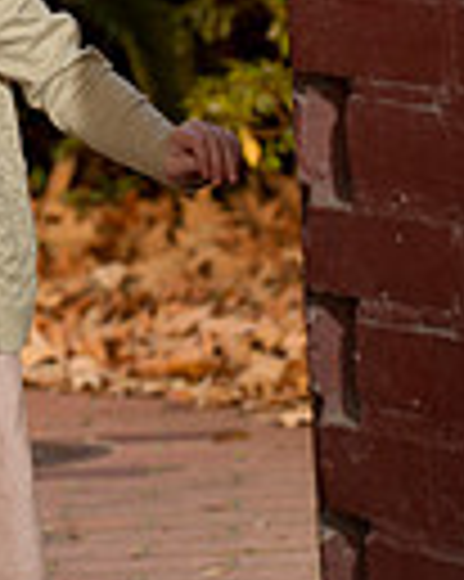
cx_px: -137
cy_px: -72
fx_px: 6170
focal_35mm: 359
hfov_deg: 4.3
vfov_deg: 5.4
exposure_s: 1/200
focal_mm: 110
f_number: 4
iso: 250
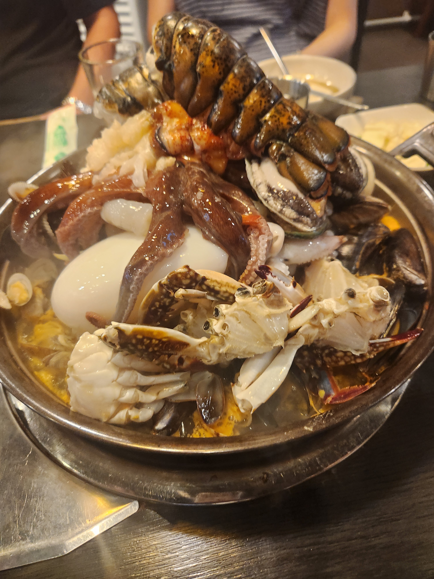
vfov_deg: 73.9
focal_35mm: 23
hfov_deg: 58.9
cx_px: 217
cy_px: 290
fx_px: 384
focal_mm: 5.4
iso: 320
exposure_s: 1/120
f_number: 1.8
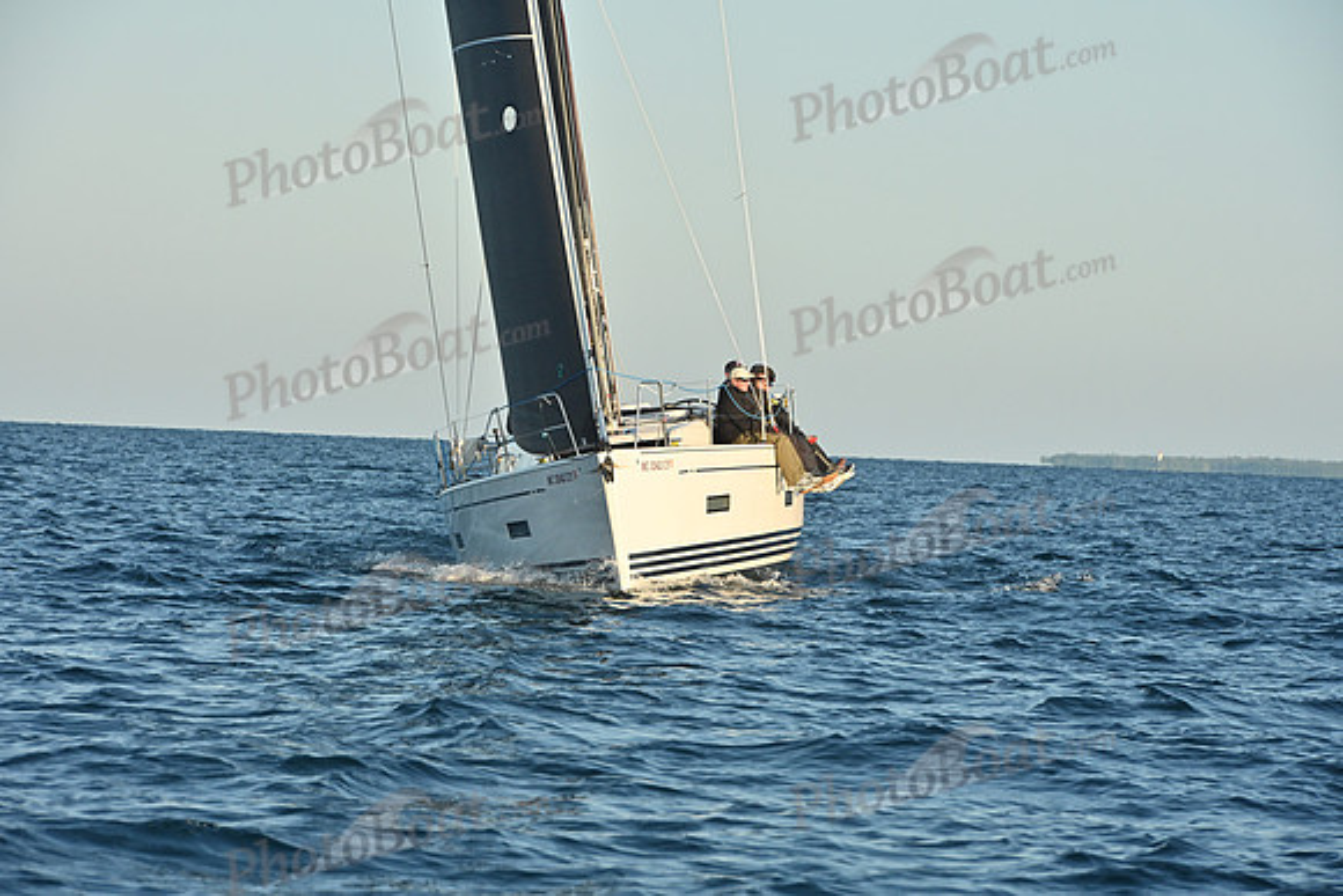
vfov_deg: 6.9
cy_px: 448
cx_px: 672
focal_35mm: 200
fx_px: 7463
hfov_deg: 10.3
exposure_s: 1/1000
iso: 800
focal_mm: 200
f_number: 11
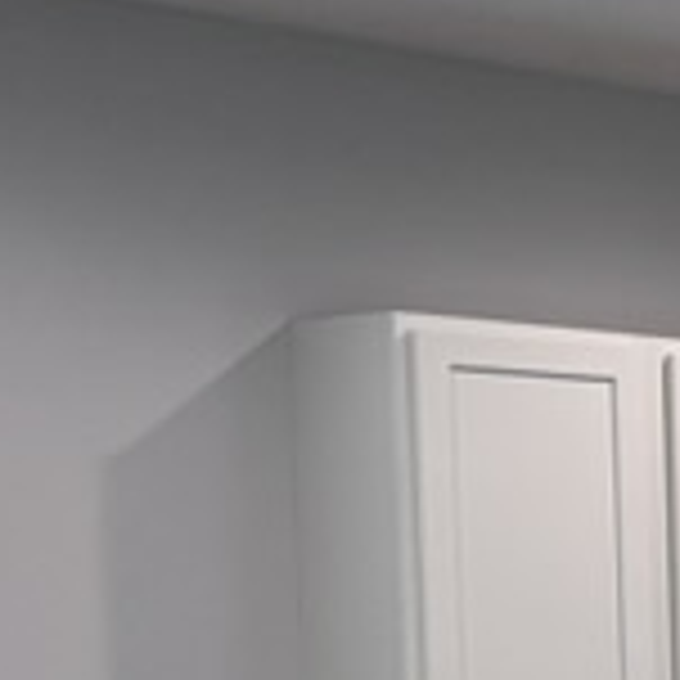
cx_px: 2207
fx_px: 3200
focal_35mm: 144
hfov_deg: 9.1
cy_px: 887
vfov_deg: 11.8
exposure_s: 1/120
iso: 125
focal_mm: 6.76
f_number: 1.78
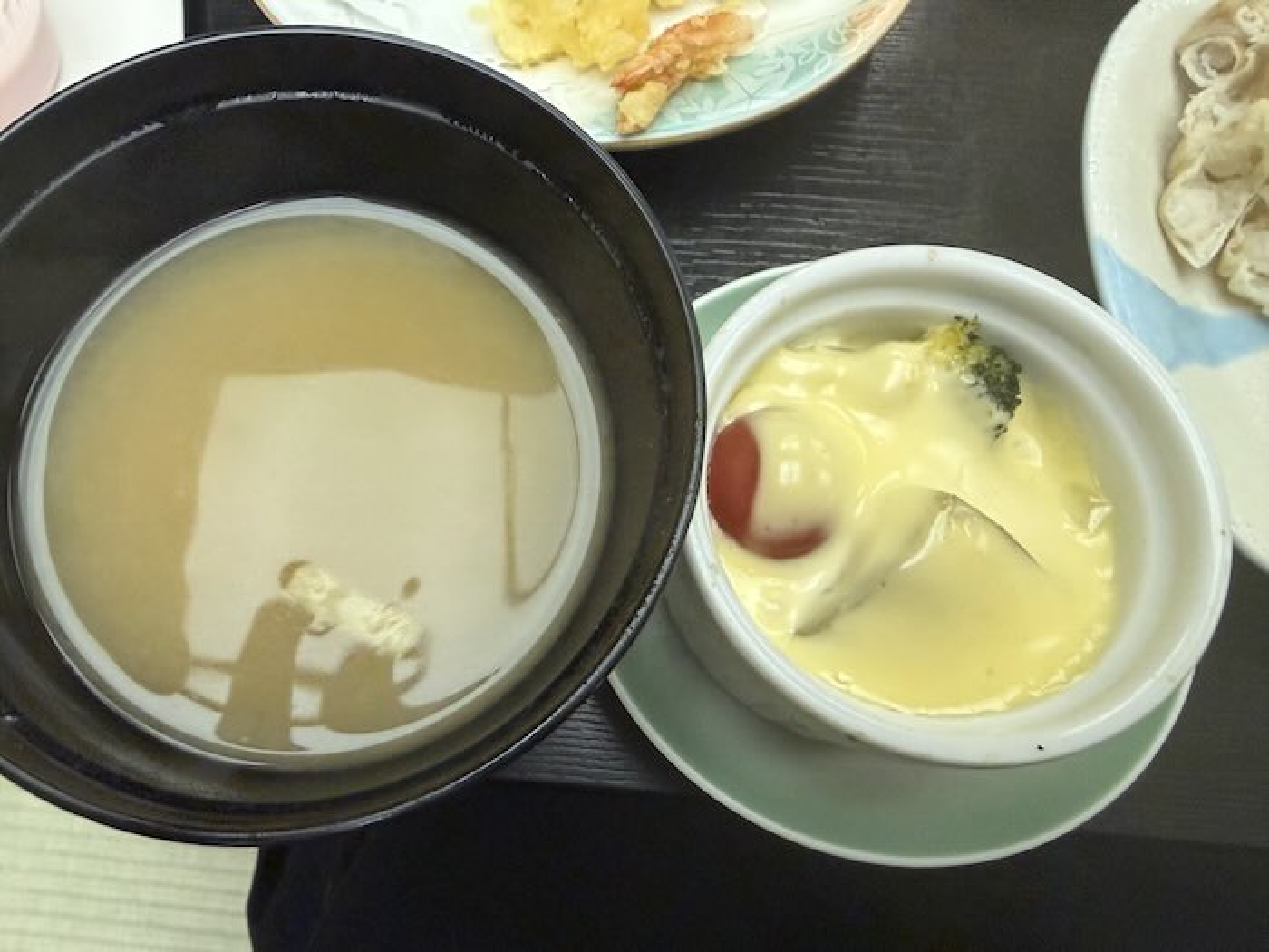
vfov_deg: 53.1
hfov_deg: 67.3
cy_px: 476
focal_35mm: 26
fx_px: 953
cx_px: 634
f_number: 2.2
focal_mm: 2.22
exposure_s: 1/50
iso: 400
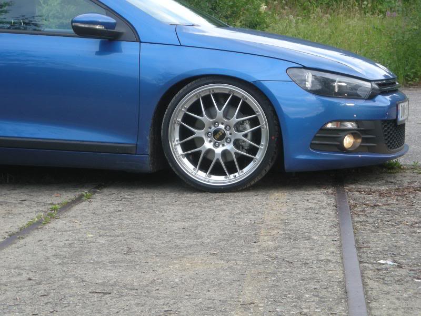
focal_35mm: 105
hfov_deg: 18.7
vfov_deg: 14.1
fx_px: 1277
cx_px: 210
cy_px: 158
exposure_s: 1/52.7
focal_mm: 17.1
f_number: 4.7
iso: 80
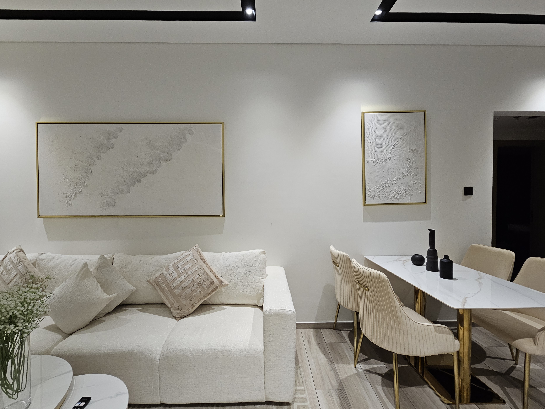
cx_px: 274
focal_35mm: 14
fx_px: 220
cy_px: 203
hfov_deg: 102.1
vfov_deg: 85.7
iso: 250
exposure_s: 1/100
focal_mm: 2.2
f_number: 2.2
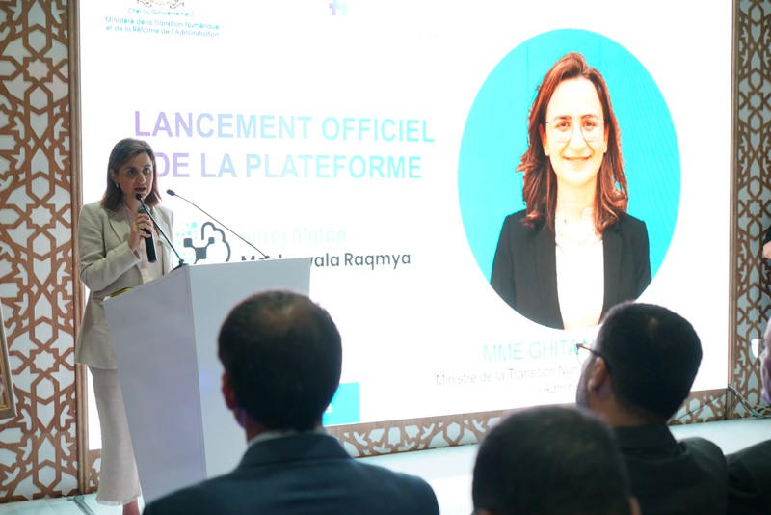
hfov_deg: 38.9
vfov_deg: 26.5
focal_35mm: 51
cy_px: 258
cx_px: 386
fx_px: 1093
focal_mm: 51
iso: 400
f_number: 4
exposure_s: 1/50
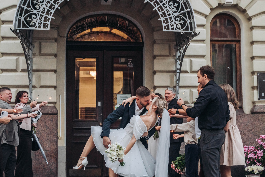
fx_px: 449
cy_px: 94
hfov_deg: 32.8
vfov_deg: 22.3
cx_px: 148
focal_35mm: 61
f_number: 2.8
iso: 1250
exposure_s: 1/1000
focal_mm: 36.7
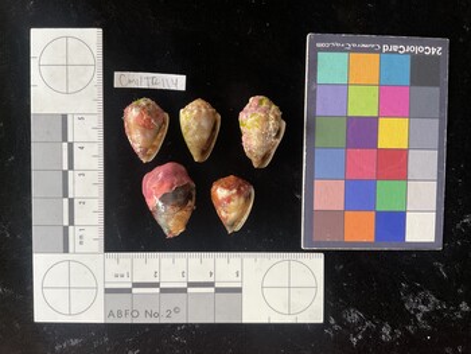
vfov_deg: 48.3
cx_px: 236
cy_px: 177
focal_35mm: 29
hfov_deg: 61.6
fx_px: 395
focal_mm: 3
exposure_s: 1/60
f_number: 1.8
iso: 100
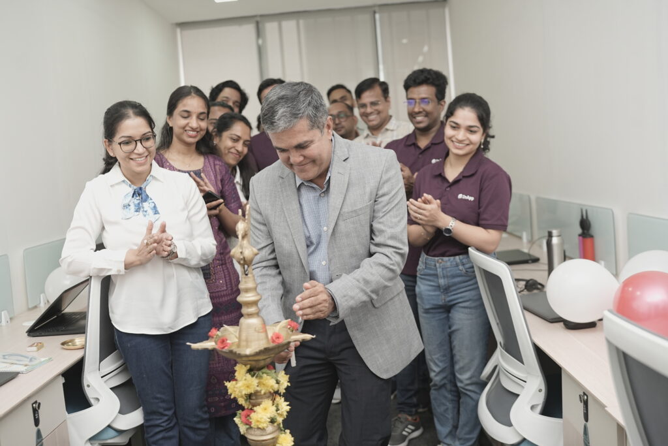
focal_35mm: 35
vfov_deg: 37.9
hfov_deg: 54.4
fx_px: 649
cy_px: 223
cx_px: 334
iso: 400
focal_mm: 35
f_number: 2.8
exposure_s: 1/250
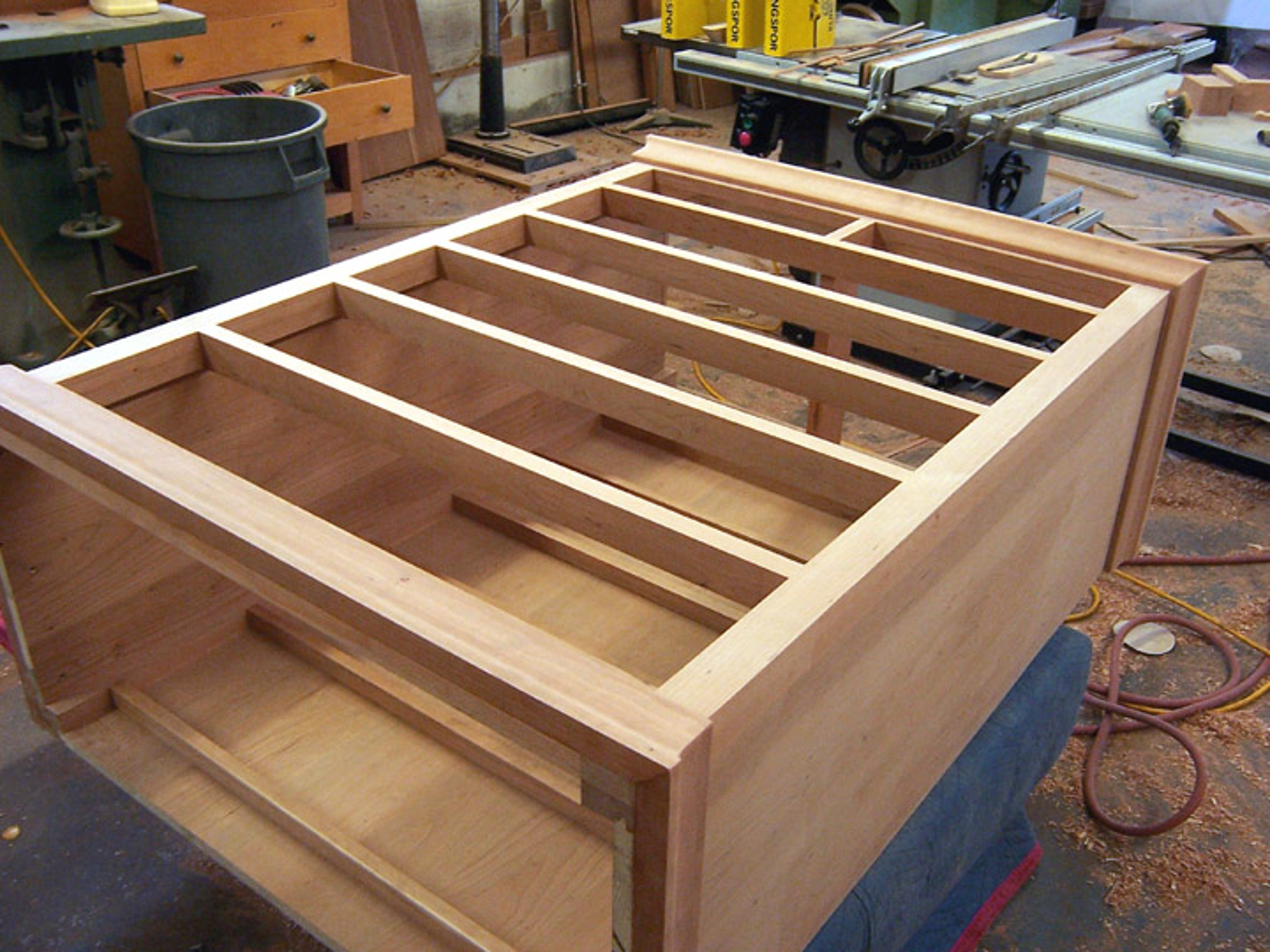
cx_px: 635
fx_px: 1211
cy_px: 476
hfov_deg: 55.4
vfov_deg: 42.9
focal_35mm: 33
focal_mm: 5.5
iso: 140
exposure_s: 1/20
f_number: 3.4
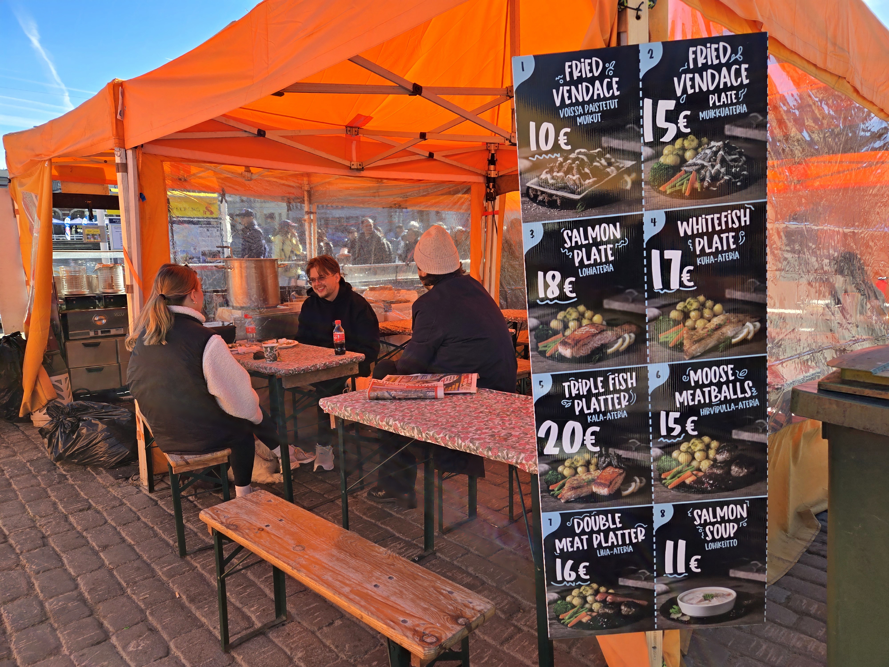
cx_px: 444
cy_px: 334
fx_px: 591
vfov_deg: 58.9
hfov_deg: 73.9
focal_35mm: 23
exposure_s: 1/909
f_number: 1.8
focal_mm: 5.4
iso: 25
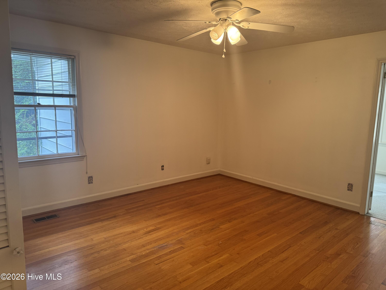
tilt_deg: -8.5
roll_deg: -1.8
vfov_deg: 56.8
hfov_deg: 71.6
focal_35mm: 24
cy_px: 145
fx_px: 268
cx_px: 193
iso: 160
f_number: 1.78
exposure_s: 1/60
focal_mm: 6.76
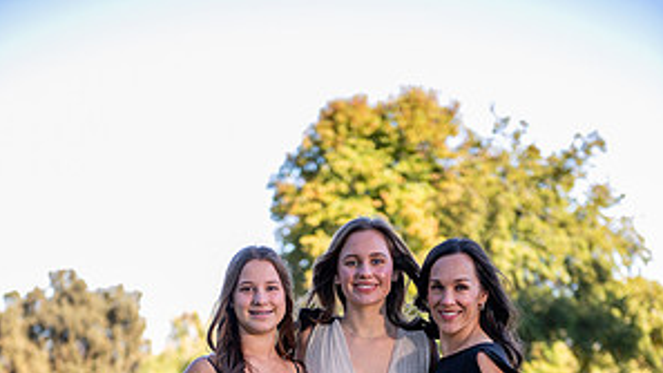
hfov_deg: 19.3
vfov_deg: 10.7
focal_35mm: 111
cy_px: 482
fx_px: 1951
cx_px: 330
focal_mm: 70
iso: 320
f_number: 2.8
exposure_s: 1/640
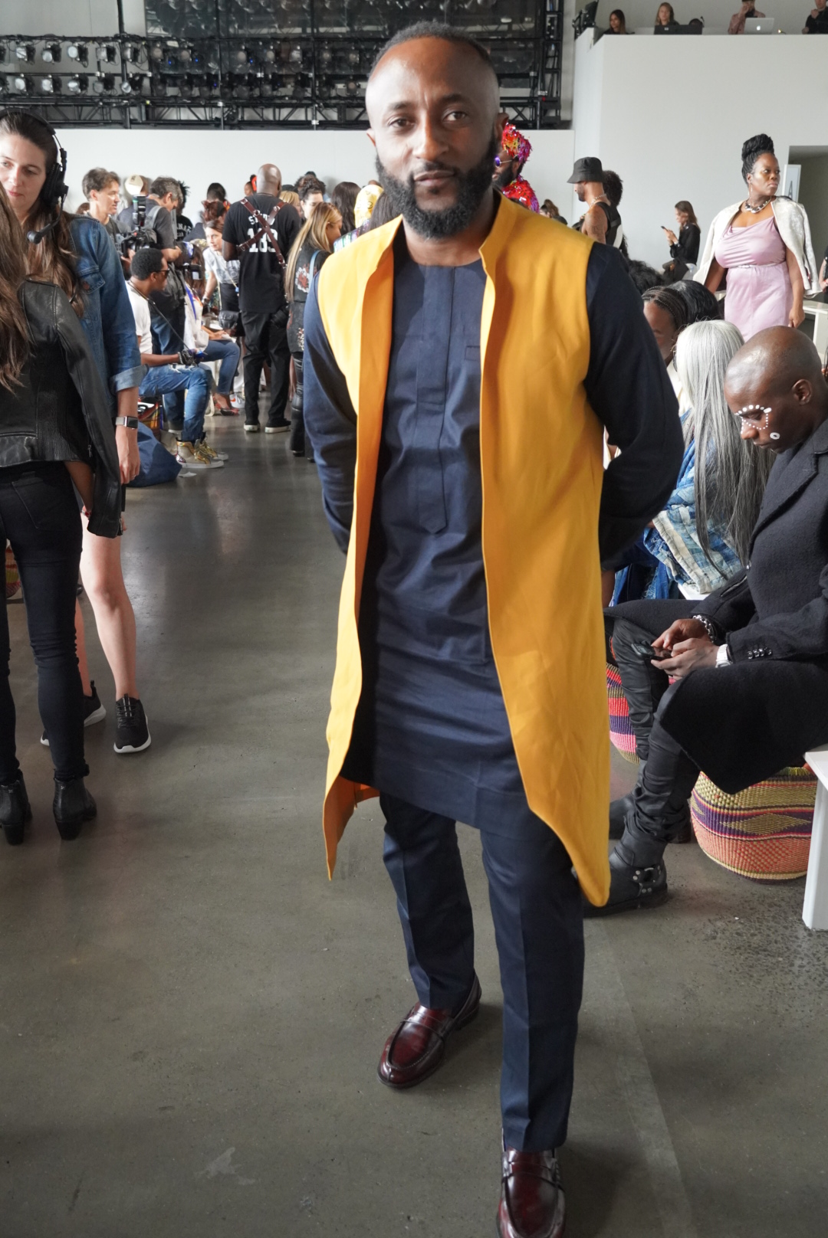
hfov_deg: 36.9
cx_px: 414
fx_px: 1240
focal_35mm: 36
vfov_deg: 53.1
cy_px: 619
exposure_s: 1/160
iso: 2500
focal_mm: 24
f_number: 4
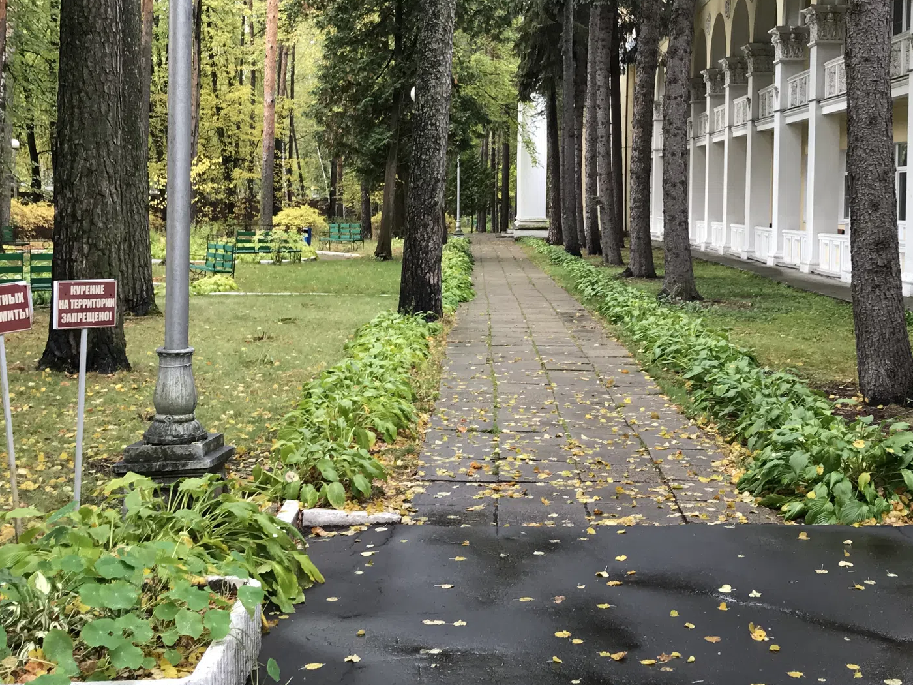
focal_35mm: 48
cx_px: 516
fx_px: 1266
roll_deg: -1.1
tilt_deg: -2.7
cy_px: 280
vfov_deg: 30.2
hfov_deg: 39.6
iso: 40
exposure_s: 1/100
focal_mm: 3.99
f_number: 1.8
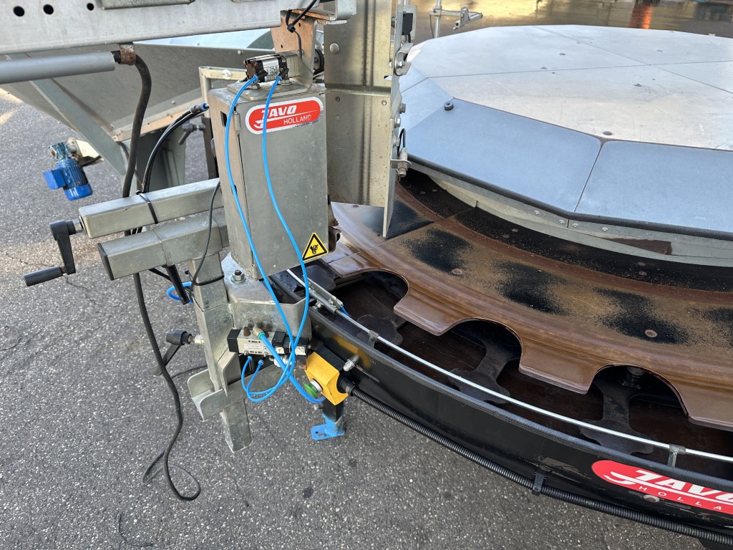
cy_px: 275
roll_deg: +0.7
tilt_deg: -33.4
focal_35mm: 24
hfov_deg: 71.6
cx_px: 366
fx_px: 508
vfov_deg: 56.8
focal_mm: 6.86
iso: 64
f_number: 1.78
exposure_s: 1/133
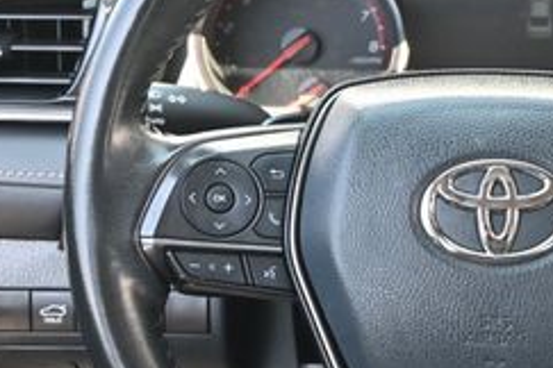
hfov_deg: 18.5
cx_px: 494
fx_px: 1669
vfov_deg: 12.6
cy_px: 207
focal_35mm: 109
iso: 720
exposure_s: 1/125
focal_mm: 27.5
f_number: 4.5
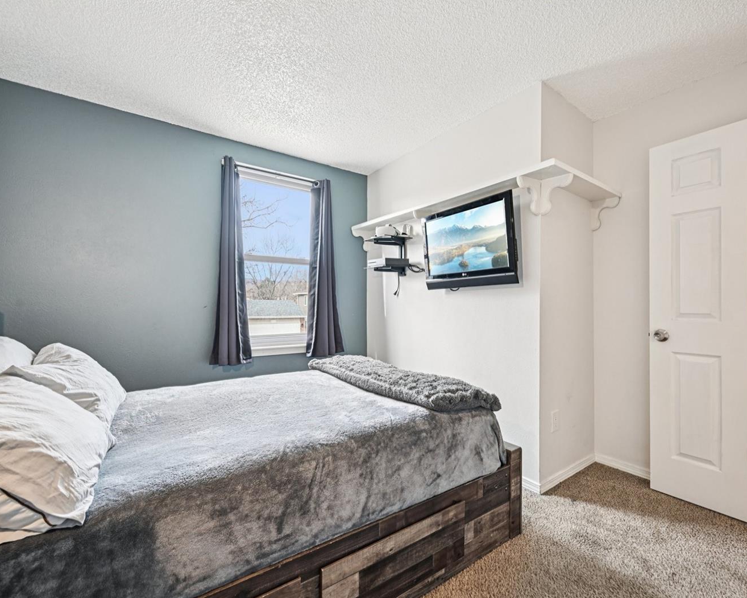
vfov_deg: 80.4
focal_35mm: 16
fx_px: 354
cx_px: 407
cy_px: 300
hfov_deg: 92.9
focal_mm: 14
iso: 400
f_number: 8
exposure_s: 1/8
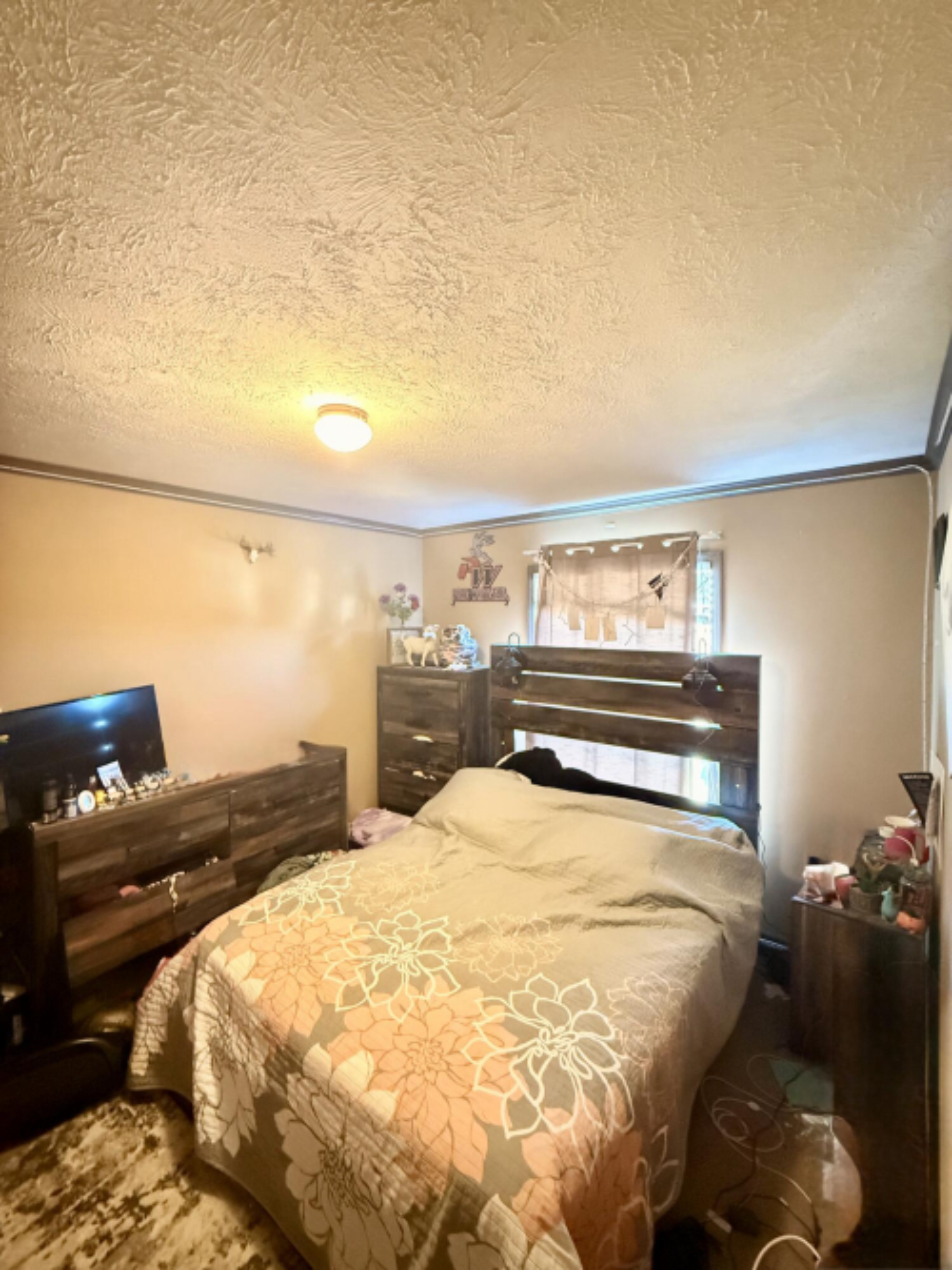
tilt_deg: -1.4
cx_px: 476
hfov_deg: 85.7
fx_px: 514
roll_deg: +0.5
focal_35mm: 14
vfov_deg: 102.1
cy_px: 635
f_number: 2.2
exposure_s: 1/30
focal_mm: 2.22
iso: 2000
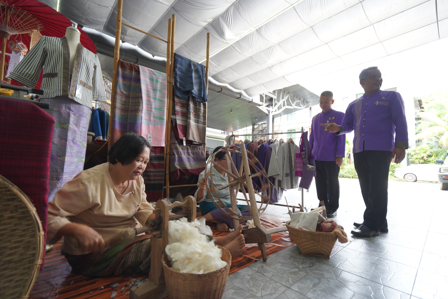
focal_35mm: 16
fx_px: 199
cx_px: 224
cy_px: 150
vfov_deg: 73.7
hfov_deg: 96.7
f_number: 4
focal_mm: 16
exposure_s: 1/100
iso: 800
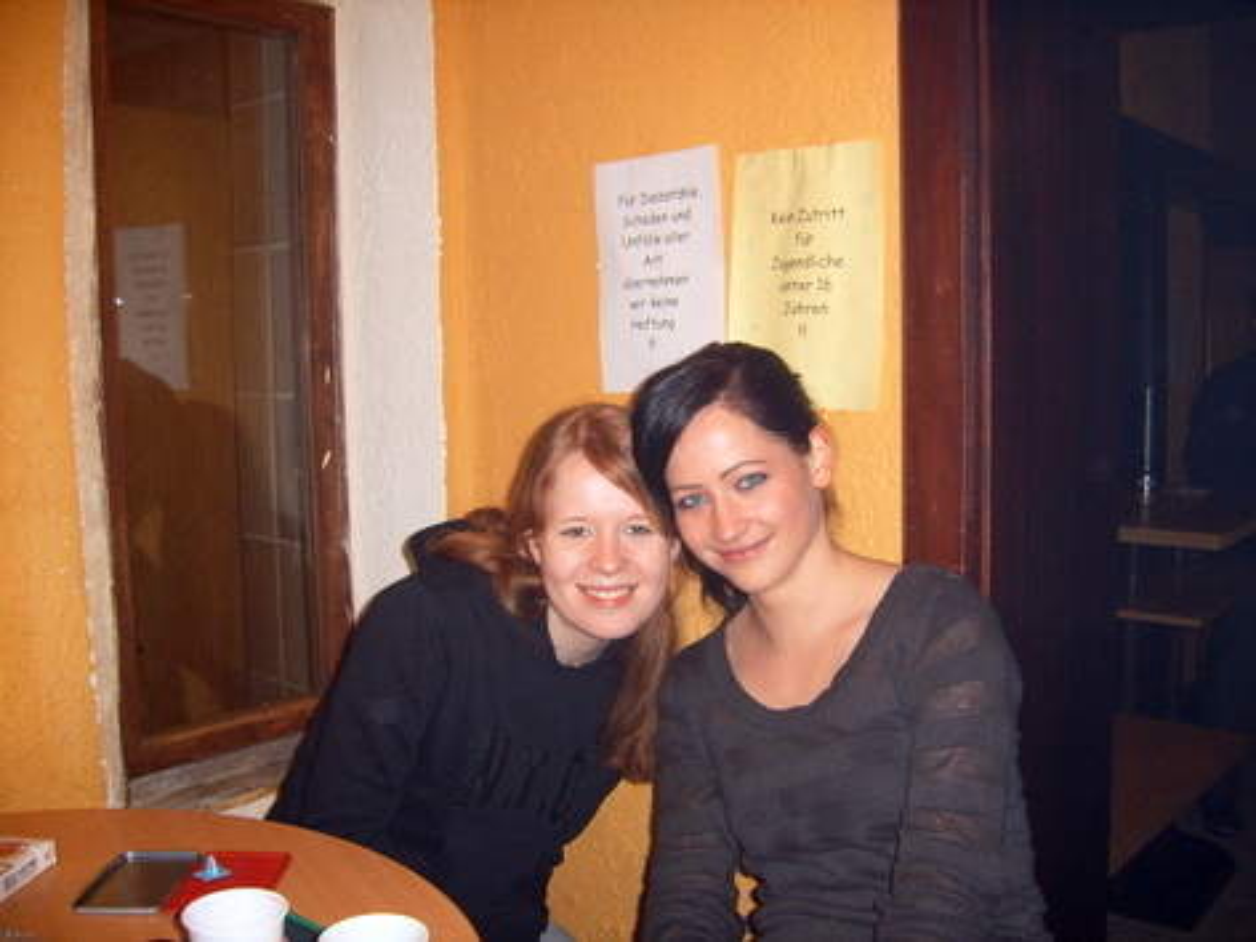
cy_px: 471
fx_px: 1270
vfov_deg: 40.7
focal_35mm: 35
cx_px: 628
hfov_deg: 52.6
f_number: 2.8
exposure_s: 1/30
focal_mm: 5.8
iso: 100
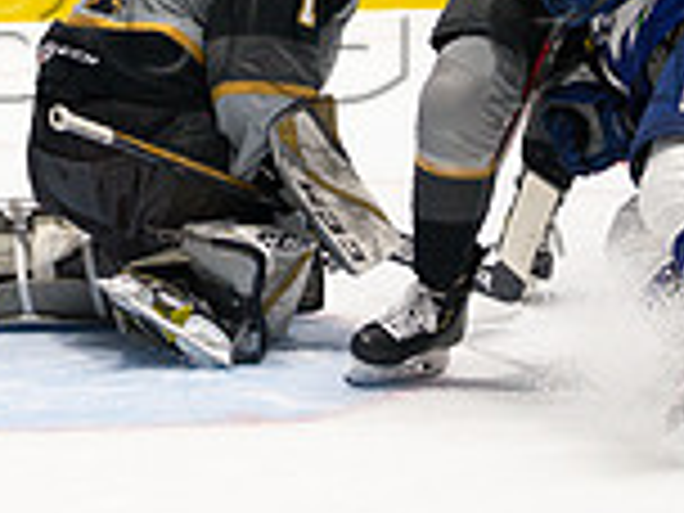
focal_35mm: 257
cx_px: 162
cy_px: -20
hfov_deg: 7.7
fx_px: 5078
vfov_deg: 5.8
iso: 2000
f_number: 2.8
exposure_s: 1/1000
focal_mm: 70
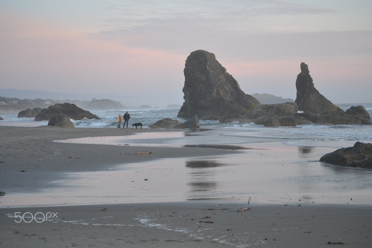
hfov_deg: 24.6
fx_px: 852
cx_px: 186
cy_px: 124
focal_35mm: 82
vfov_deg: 16.5
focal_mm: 55
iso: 400
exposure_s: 1/60
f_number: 4
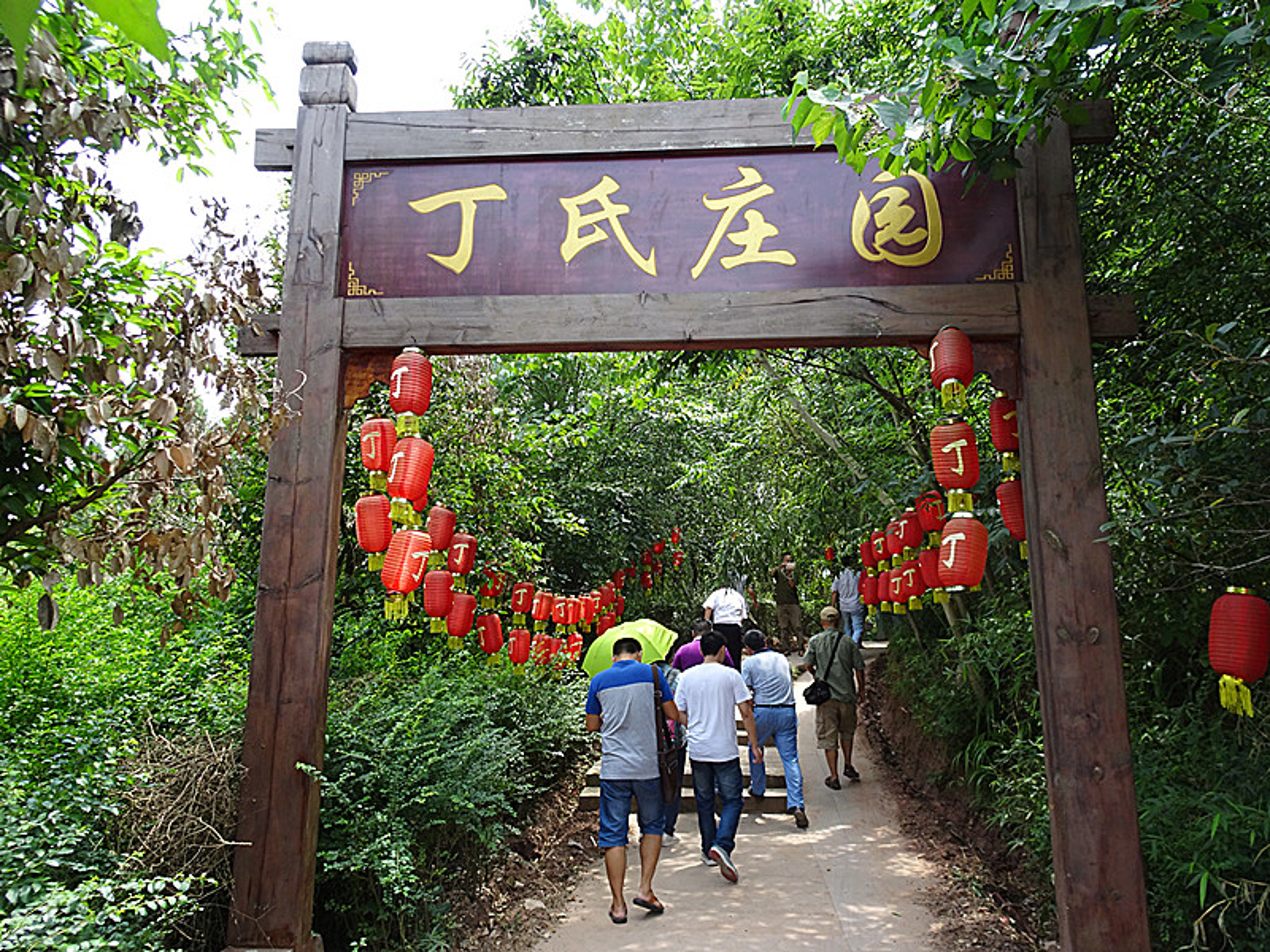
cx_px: 635
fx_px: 881
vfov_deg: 56.8
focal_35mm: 24
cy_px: 476
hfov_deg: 71.6
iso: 80
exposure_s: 1/160
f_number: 3.5
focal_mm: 4.1
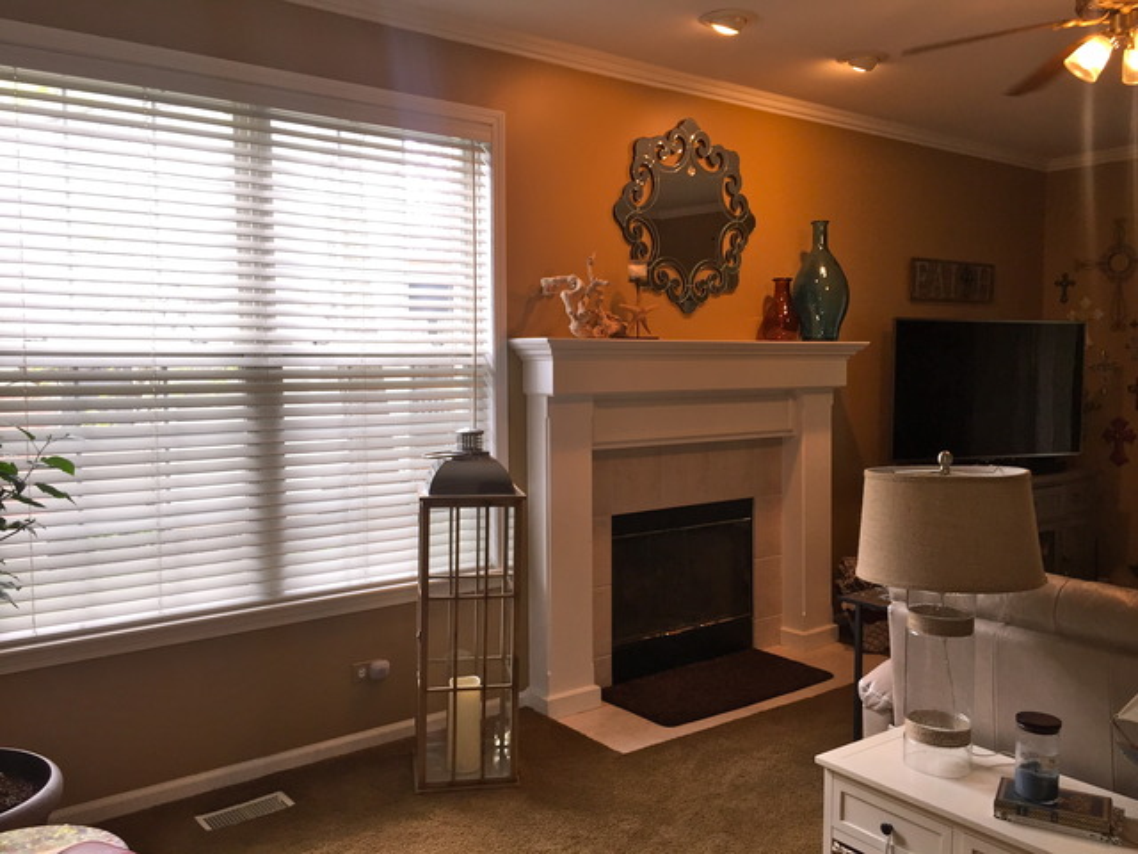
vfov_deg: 48.2
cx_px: 569
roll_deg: -1.5
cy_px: 427
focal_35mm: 29
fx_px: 953
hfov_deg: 61.7
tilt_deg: -2.9
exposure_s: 1/60
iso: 50
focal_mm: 4.15
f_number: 2.2
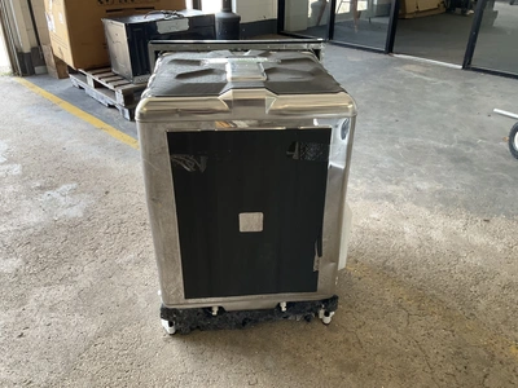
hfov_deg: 61.7
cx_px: 259
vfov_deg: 48.2
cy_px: 194
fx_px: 434
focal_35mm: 29
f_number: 1.8
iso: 40
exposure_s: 1/60
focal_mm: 3
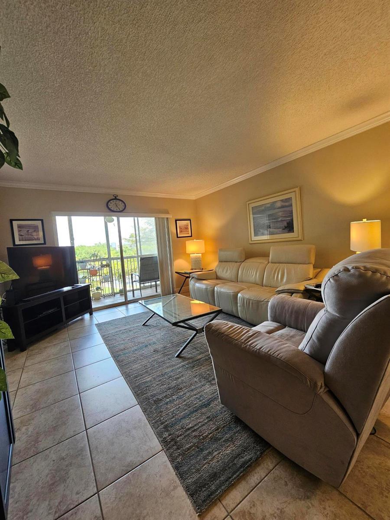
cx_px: 195
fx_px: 195
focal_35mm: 13
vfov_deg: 106.2
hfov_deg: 89.9
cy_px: 260
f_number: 2.2
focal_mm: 2.2
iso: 160
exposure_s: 1/60
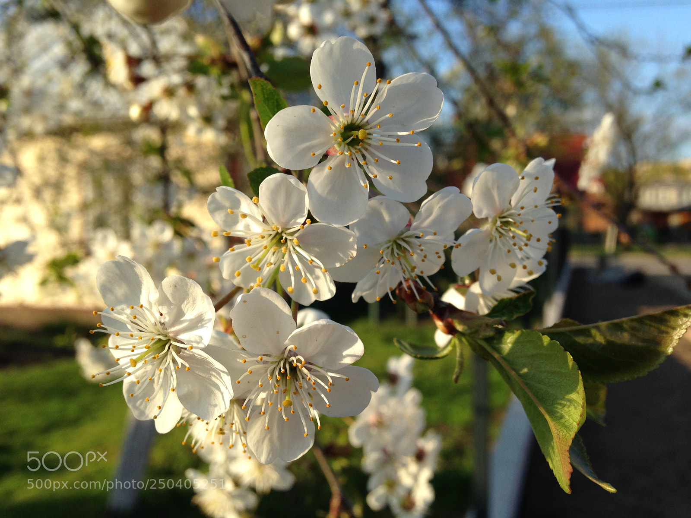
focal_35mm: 33
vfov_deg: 42.9
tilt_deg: -2.4
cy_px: 259
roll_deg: -0.2
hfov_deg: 55.4
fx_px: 659
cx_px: 346
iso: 50
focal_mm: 4.12
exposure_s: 1/583
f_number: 2.4
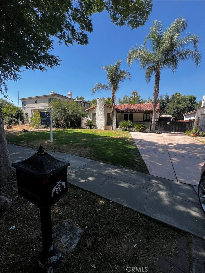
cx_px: 102
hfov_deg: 89.9
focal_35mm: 13
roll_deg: -2.5
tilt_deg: -7.4
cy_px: 136
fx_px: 103
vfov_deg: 106.2
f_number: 1.8
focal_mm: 1.57
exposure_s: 1/652
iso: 32
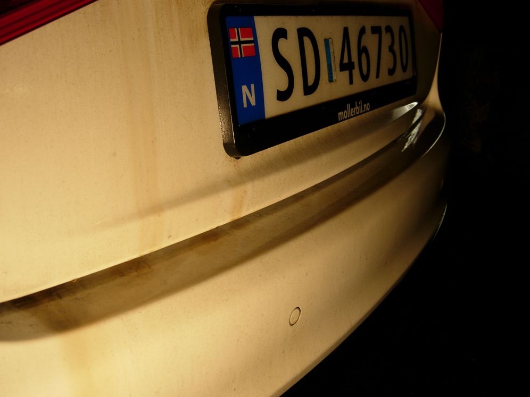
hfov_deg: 50.1
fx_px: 567
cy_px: 197
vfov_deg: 38.7
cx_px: 264
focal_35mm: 37
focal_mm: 7.5
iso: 50
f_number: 3
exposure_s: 1/93.1
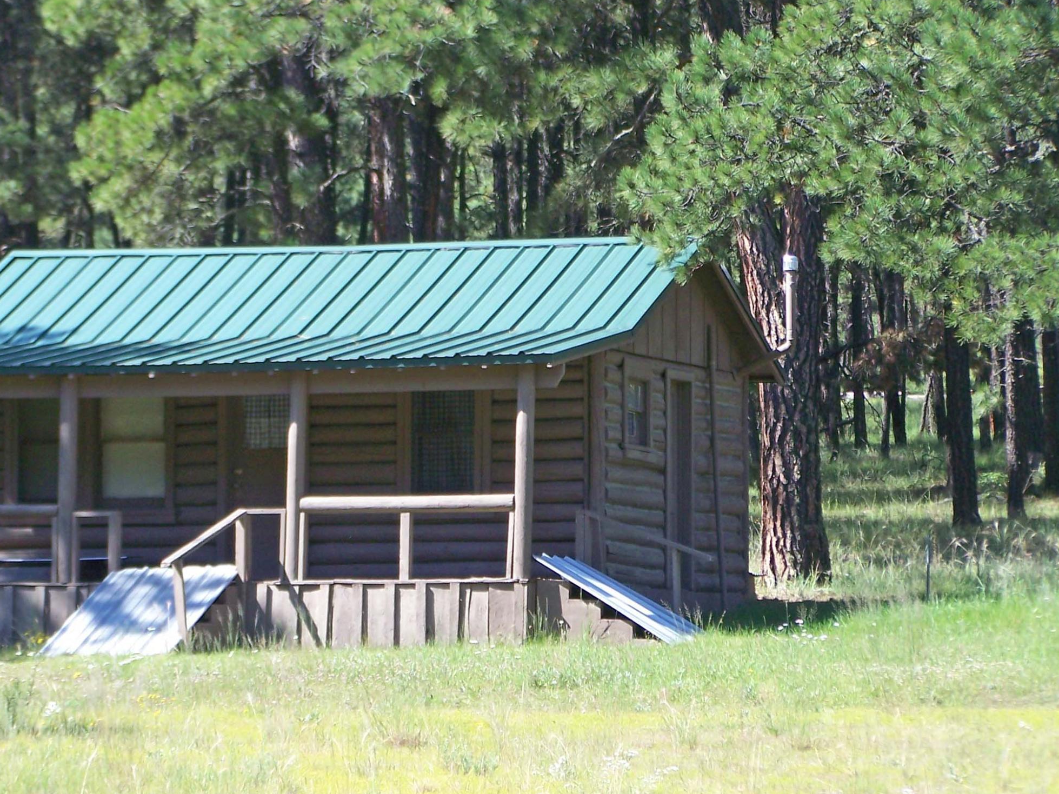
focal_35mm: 196
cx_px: 366
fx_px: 5996
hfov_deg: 10.1
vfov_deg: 7.6
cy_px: 429
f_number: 3.3
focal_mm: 21.2
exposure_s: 1/250
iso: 64
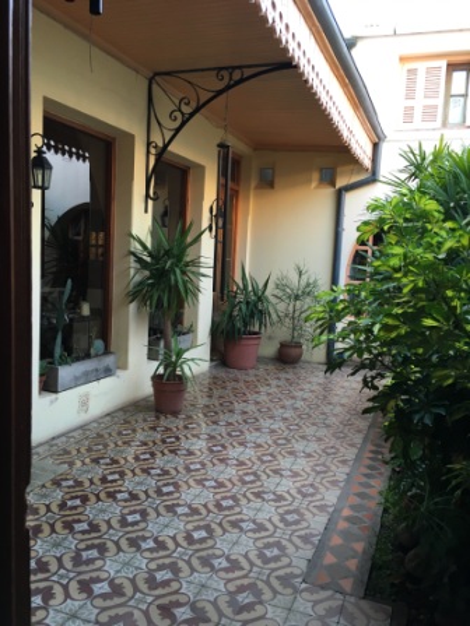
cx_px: 235
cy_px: 313
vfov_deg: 61.7
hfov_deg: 48.2
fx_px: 525
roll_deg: -3.2
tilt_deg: -5.1
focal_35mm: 29
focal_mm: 4.15
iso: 32
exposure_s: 1/33
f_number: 2.2
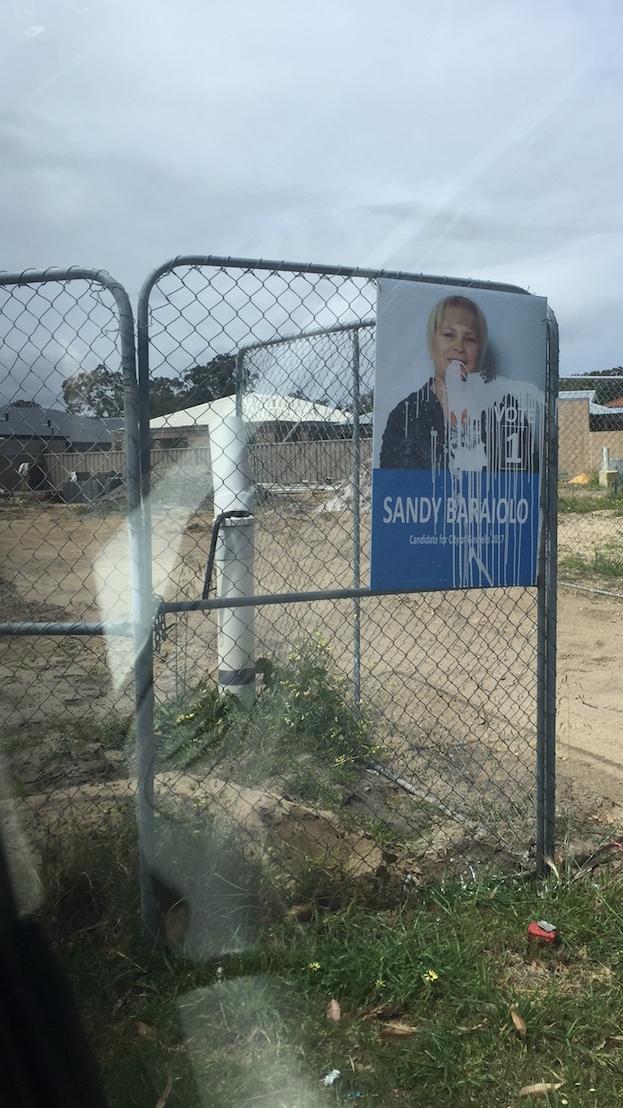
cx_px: 421
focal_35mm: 38
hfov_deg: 30.9
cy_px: 506
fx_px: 1116
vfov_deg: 52.7
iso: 32
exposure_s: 1/2639
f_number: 2.2
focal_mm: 4.15
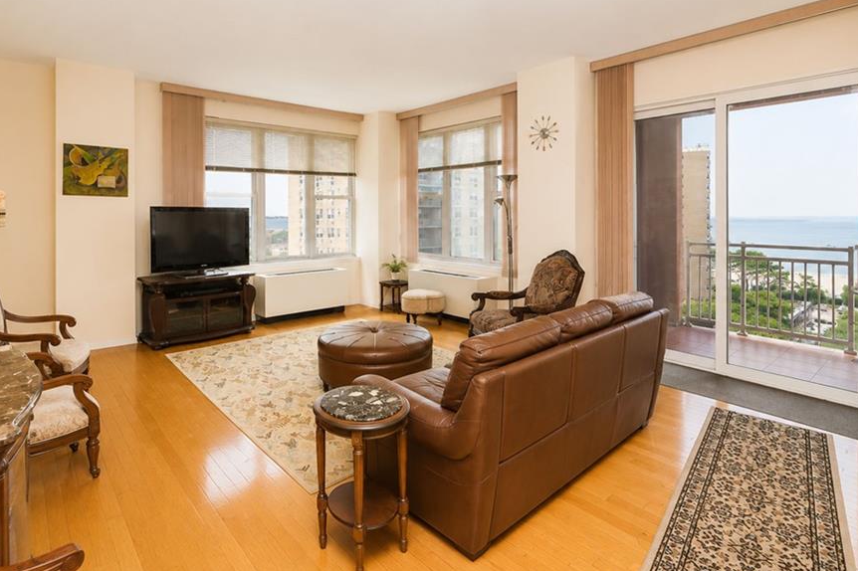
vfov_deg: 64.1
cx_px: 410
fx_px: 453
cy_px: 237
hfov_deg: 86.9
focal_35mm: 19
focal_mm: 16
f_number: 5.6
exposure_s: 1/60
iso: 64
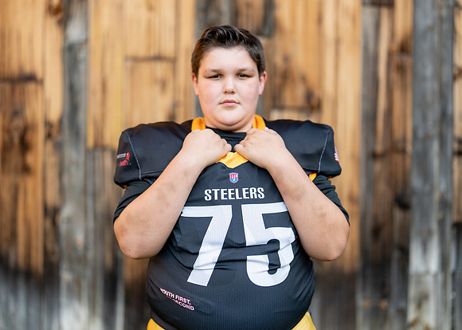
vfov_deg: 27.0
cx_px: 231
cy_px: 165
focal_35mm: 52
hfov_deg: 37.2
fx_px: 687
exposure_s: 1/2000
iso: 100
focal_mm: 50
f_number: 1.2
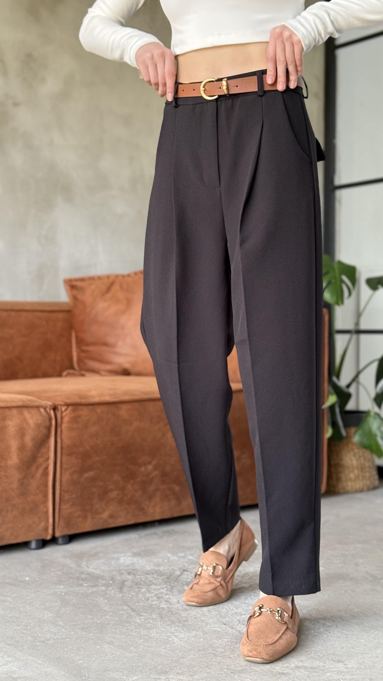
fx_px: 957
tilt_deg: -0.7
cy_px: 344
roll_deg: -0.3
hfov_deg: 22.6
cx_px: 239
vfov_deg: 39.2
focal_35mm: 53
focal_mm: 6.76
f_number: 1.78
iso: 250
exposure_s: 1/57
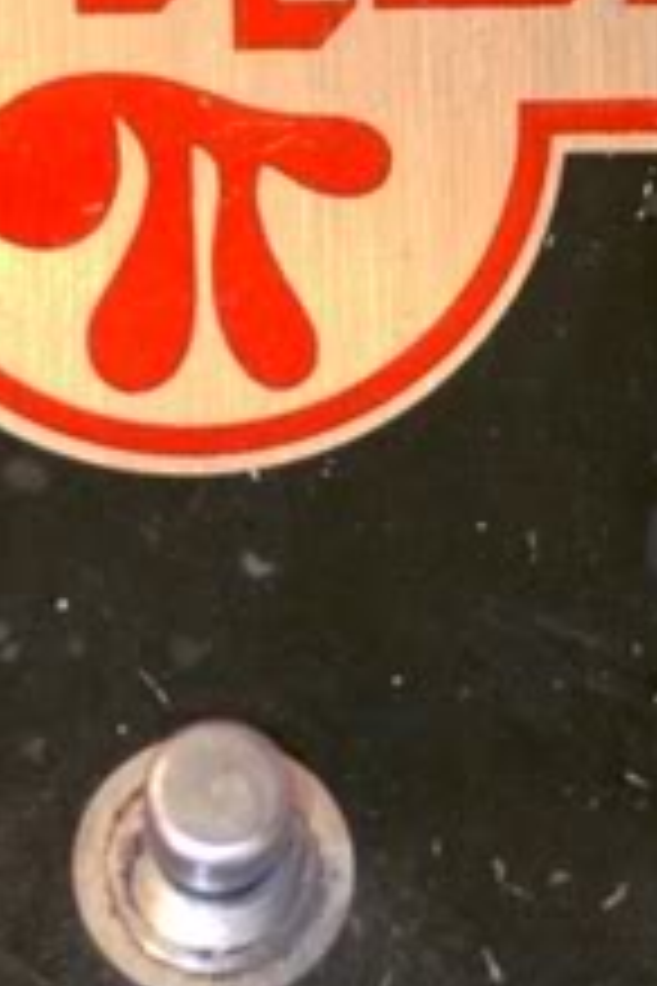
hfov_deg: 2.8
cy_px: 234
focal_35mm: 494
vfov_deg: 4.2
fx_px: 13522
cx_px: 189
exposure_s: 1/160
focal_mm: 90
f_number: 3.5
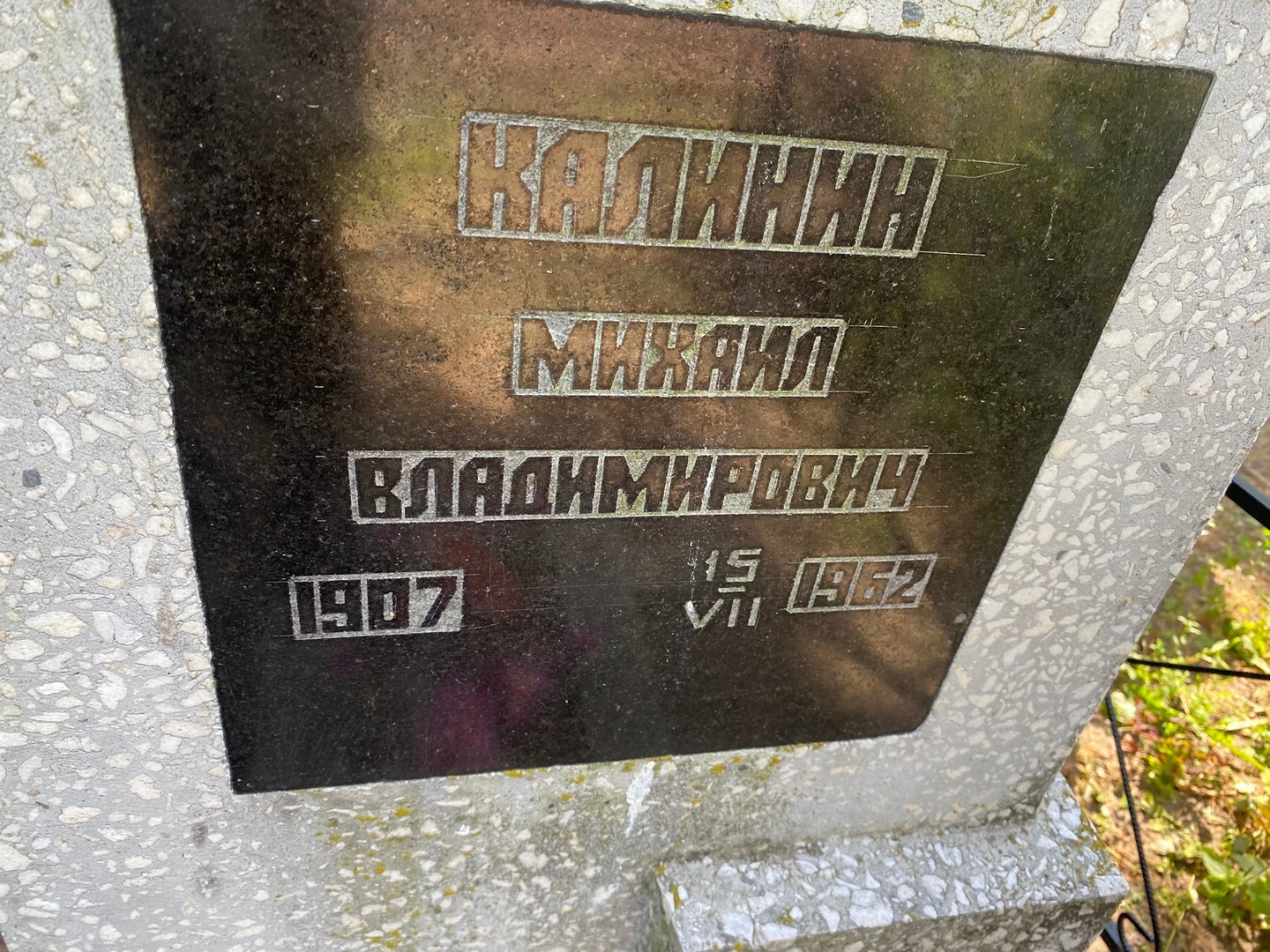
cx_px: 635
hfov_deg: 67.3
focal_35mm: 26
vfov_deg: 53.1
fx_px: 954
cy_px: 476
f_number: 1.8
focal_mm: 4.25
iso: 32
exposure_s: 1/122
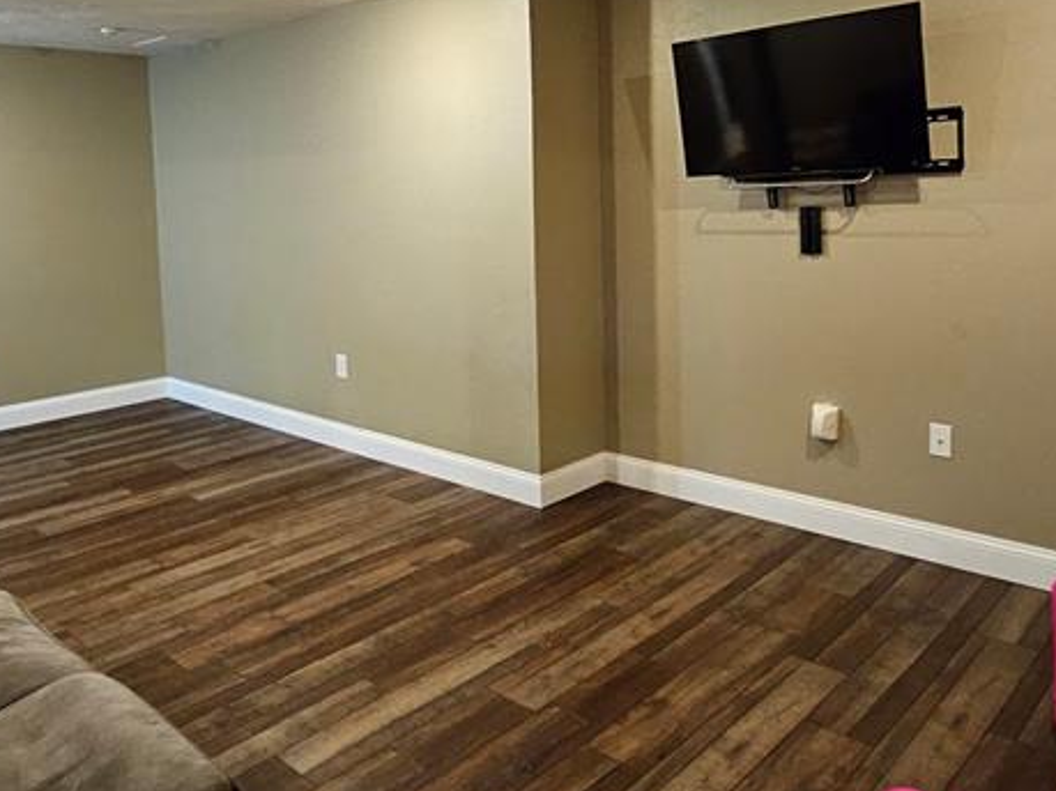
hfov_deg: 61.6
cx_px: 488
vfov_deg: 47.4
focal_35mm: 29
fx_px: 884
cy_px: 262
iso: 640
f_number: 2.2
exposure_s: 1/24
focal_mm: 1.74
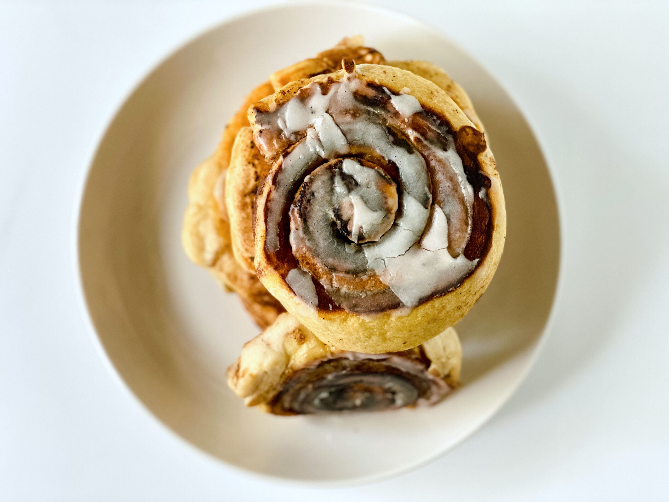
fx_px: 1005
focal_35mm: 52
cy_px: 251
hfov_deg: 36.8
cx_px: 334
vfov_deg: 28.0
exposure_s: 1/120
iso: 200
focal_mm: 6
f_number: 2
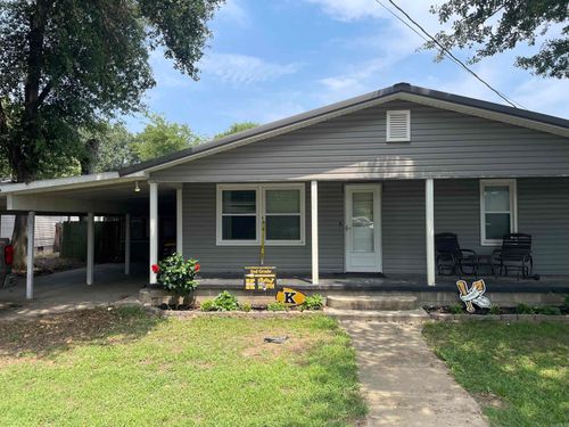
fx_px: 427
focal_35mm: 26
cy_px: 214
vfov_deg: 53.1
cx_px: 284
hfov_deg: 67.3
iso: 32
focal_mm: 4.2
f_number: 1.6
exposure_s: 1/1855
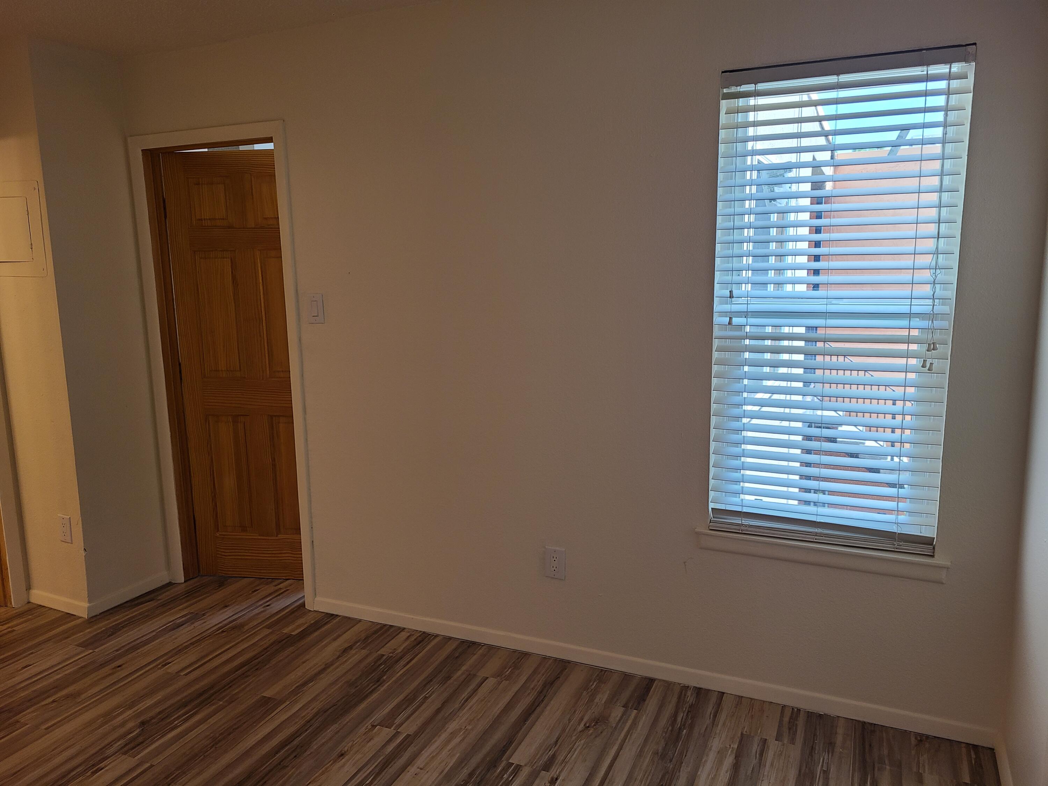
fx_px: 787
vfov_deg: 53.1
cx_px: 524
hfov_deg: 67.3
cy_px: 393
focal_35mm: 26
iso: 64
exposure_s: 1/120
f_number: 1.8
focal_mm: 5.4
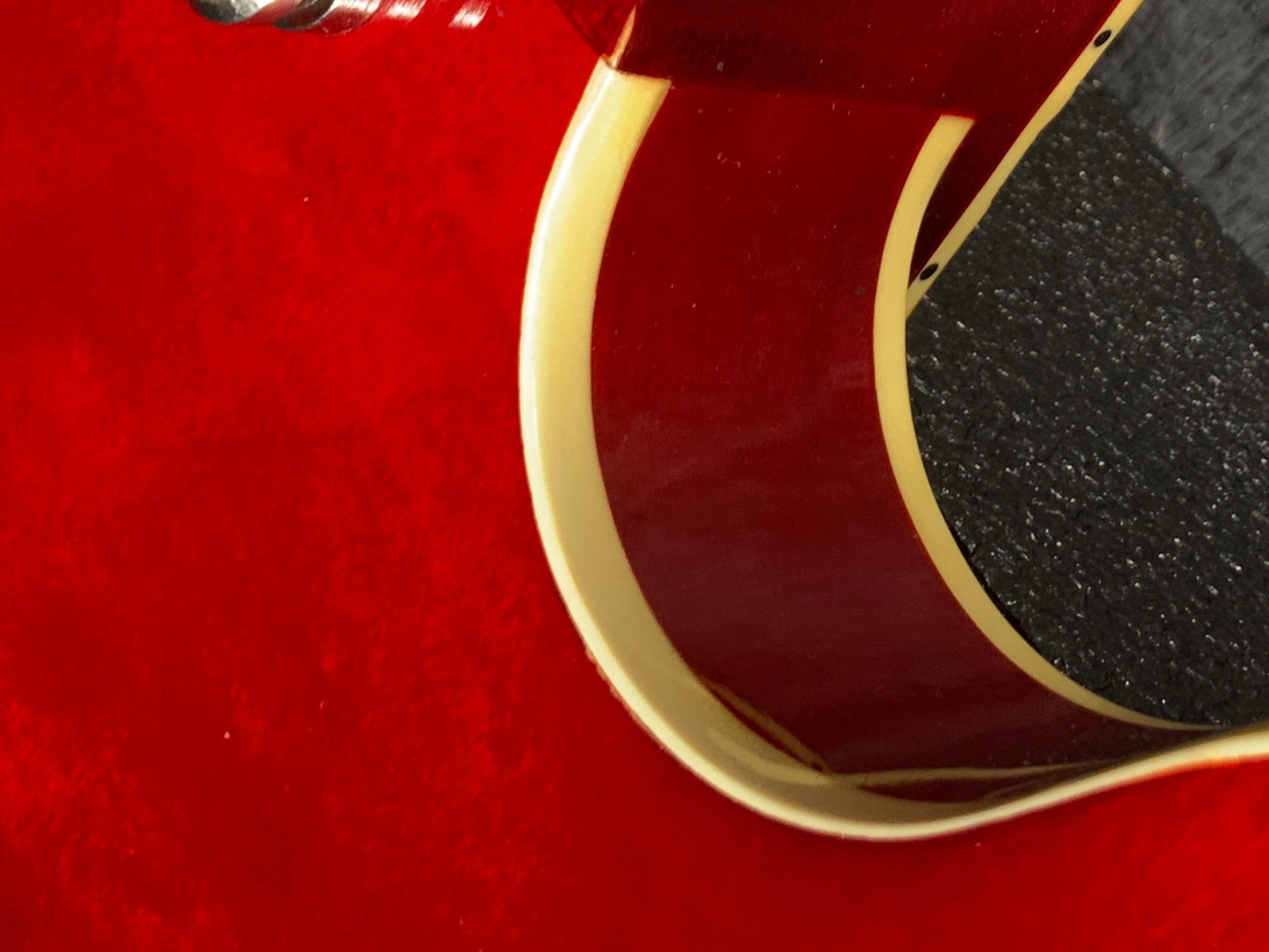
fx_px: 2493
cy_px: -99
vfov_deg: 20.6
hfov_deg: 28.2
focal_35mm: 68
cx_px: 946
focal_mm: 3
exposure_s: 1/52
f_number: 1.8
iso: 64
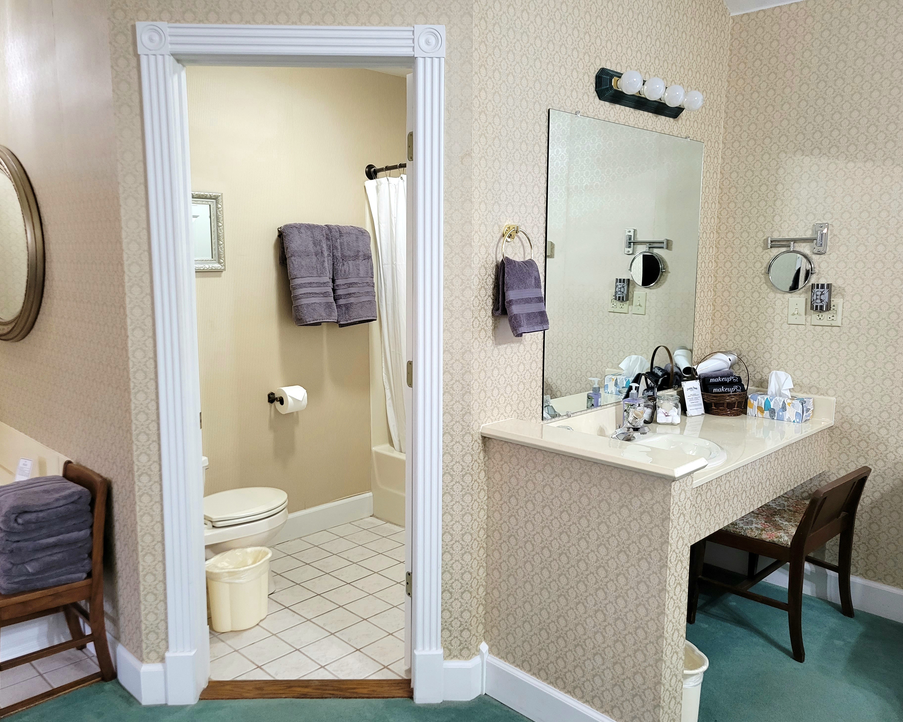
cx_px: 471
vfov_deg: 51.5
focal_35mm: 28
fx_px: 748
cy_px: 373
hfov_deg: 62.2
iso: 400
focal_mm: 5.4
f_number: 1.8
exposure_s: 1/40
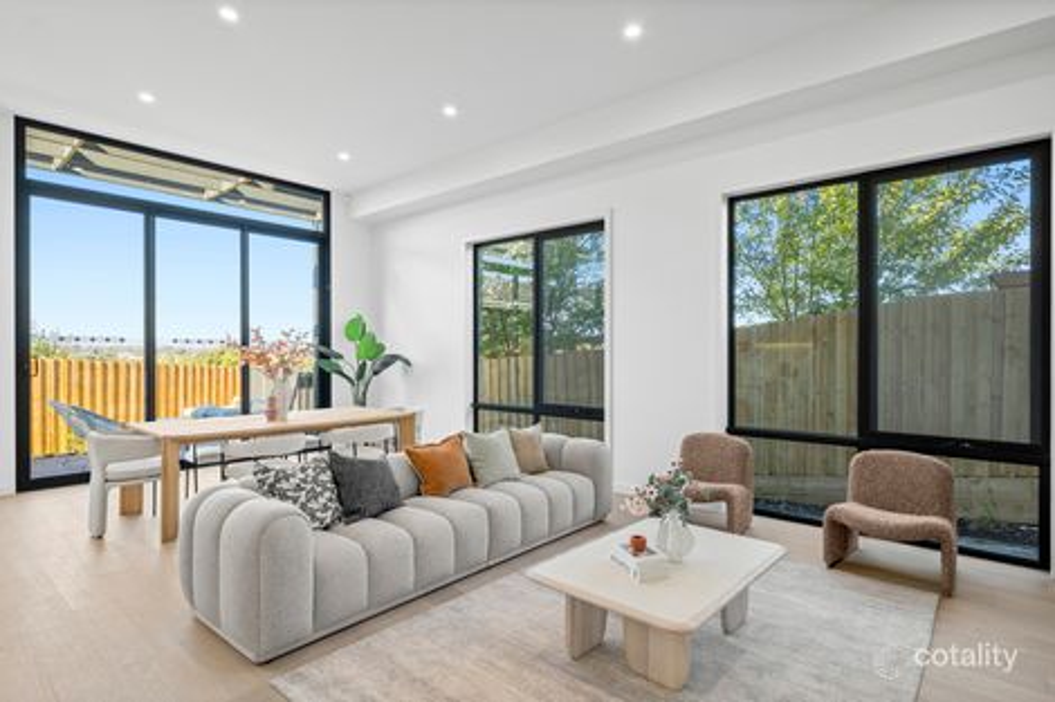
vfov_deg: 67.3
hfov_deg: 90.0
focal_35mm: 18
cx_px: 528
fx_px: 527
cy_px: 351
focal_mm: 18
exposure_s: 1/8
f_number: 8
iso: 400
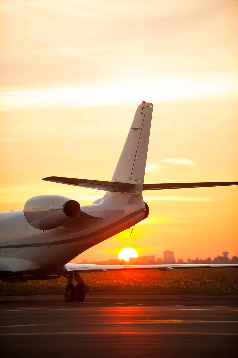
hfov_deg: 6.9
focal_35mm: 200
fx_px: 1986
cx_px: 119
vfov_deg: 10.3
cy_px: 179
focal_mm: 200
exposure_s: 1/400
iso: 200
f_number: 4
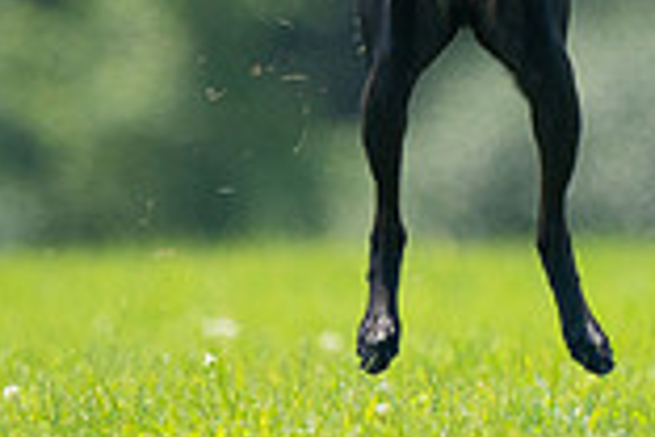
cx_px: 437
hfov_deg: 0.9
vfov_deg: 0.6
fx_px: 40498
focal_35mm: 2226
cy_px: -284
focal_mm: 600
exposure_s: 1/4000
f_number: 6.3
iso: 2000
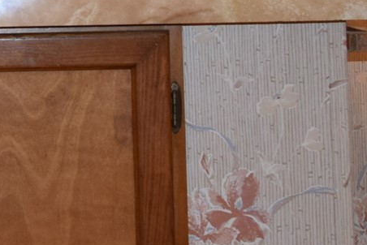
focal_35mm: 135
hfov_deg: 14.5
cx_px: -112
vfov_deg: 9.9
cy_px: -103
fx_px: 1377
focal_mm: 20
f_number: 3.5
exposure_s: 1/60
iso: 1250
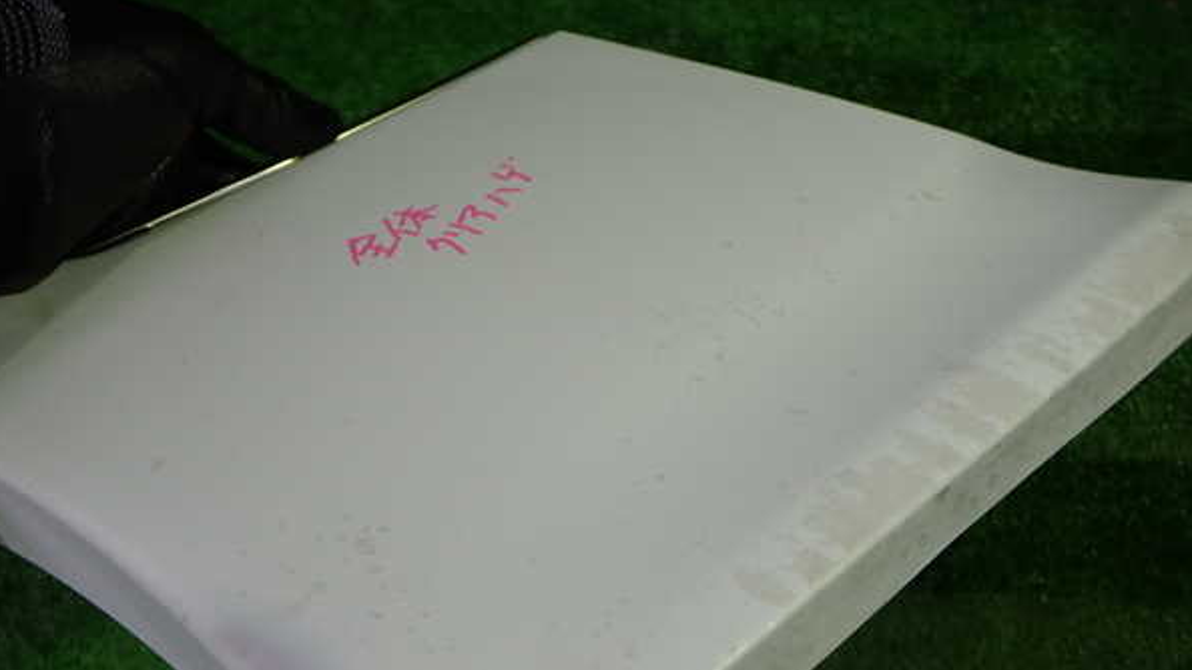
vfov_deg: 35.6
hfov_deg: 59.5
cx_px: 592
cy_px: 351
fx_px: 1043
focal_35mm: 33
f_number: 2.3
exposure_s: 1/60
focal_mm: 5.4
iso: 200
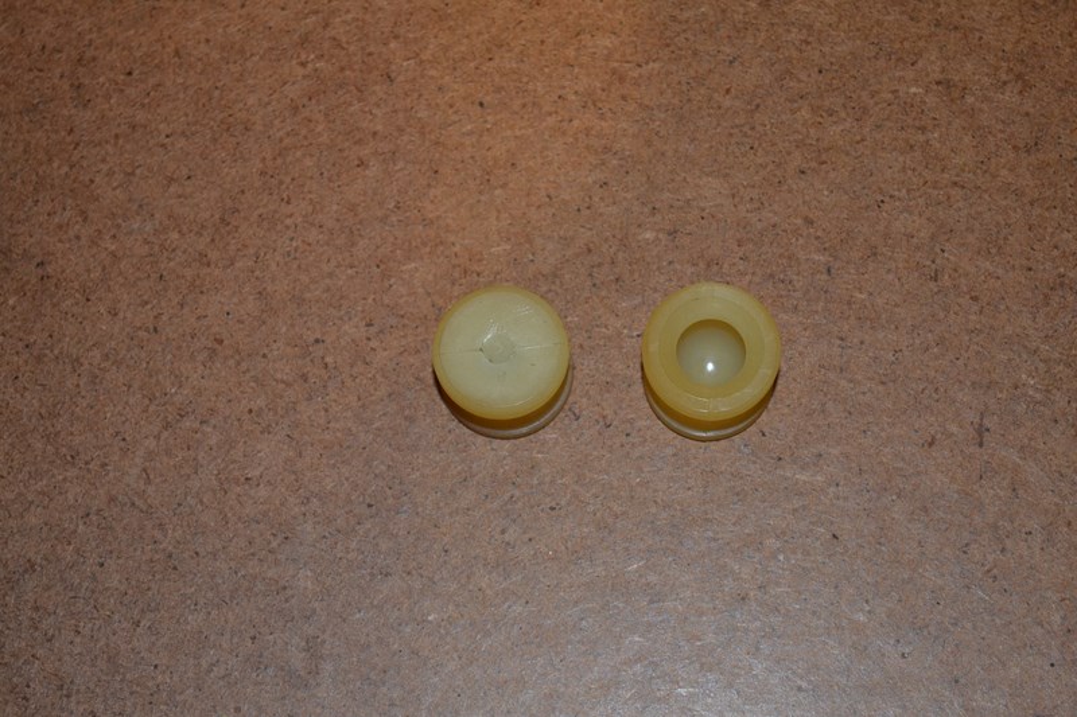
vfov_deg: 16.5
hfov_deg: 24.6
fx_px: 2467
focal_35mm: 82
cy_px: 358
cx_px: 538
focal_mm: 55
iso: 1400
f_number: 5.6
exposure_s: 1/60
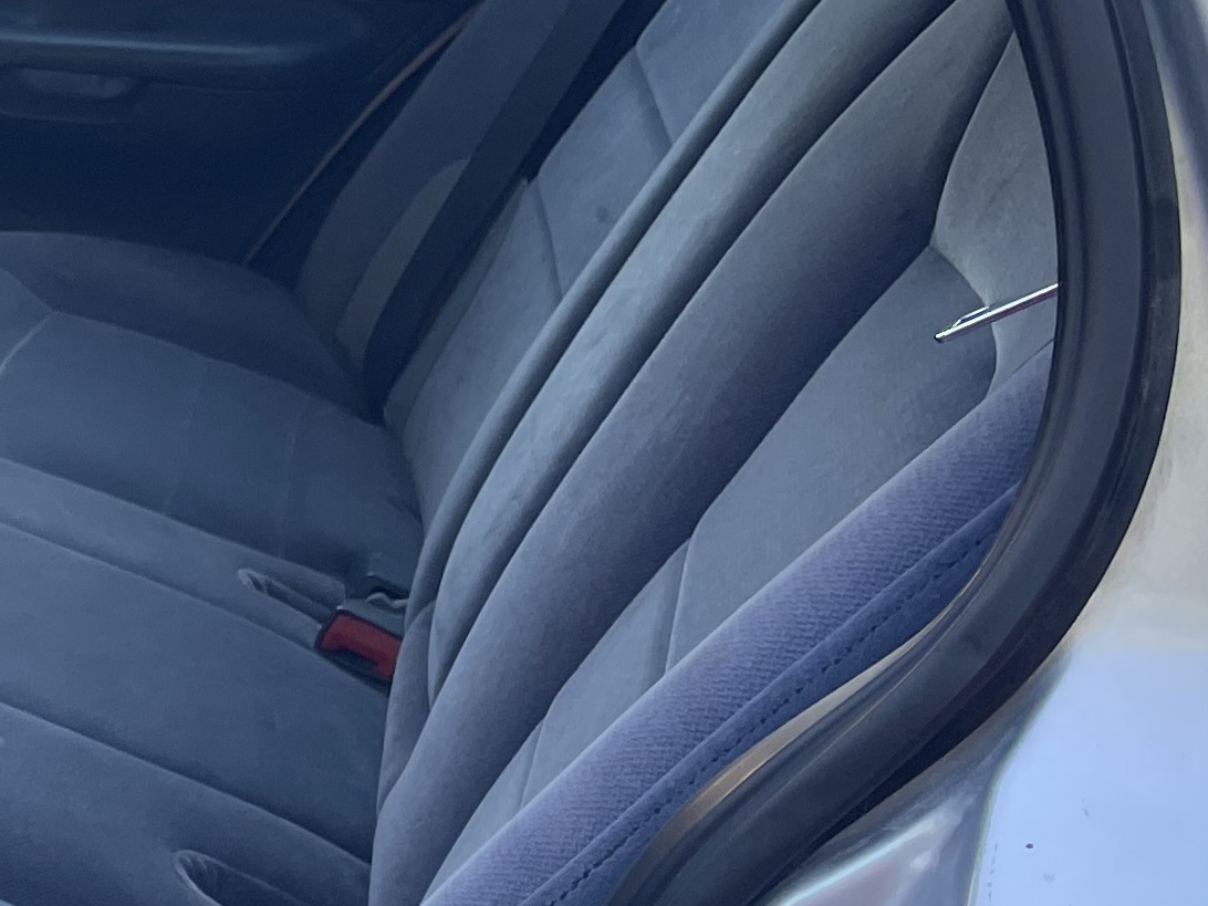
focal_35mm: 96
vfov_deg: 15.3
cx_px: -750
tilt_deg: -23.7
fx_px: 3350
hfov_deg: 17.7
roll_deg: +2.0
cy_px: 687
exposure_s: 1/121
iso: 64
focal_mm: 4.2
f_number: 1.6
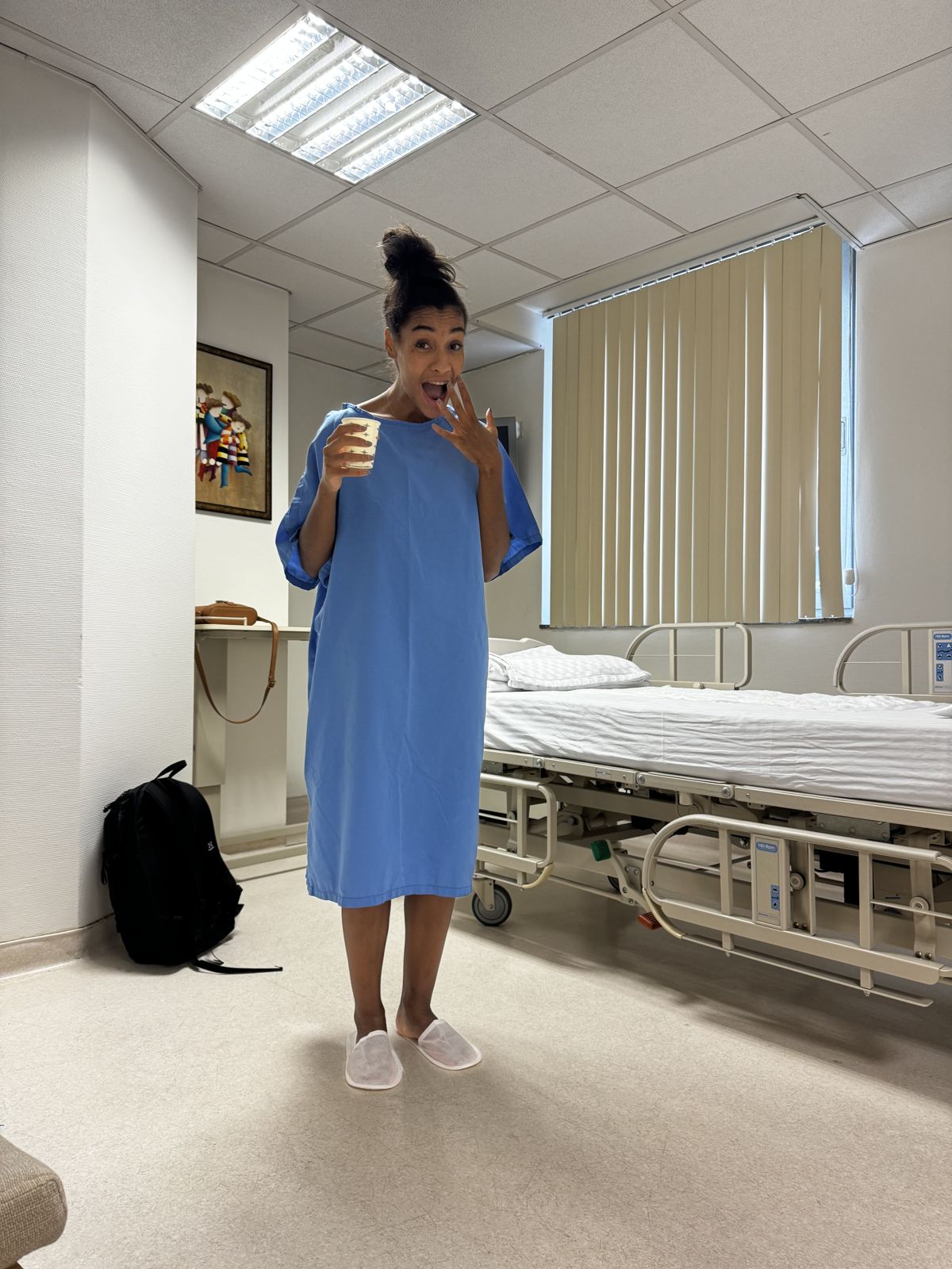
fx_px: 880
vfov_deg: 71.6
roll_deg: +0.7
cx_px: 476
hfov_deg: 56.8
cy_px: 634
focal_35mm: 24
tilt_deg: +2.1
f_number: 1.78
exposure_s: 1/100
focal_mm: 6.76
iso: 160
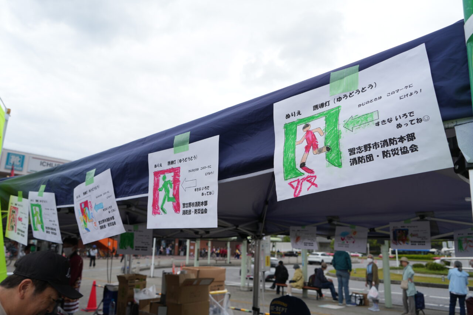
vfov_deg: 46.4
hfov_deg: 65.5
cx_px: 236
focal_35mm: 28
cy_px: 158
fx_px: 368
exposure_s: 1/200
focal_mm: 28
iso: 100
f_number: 8
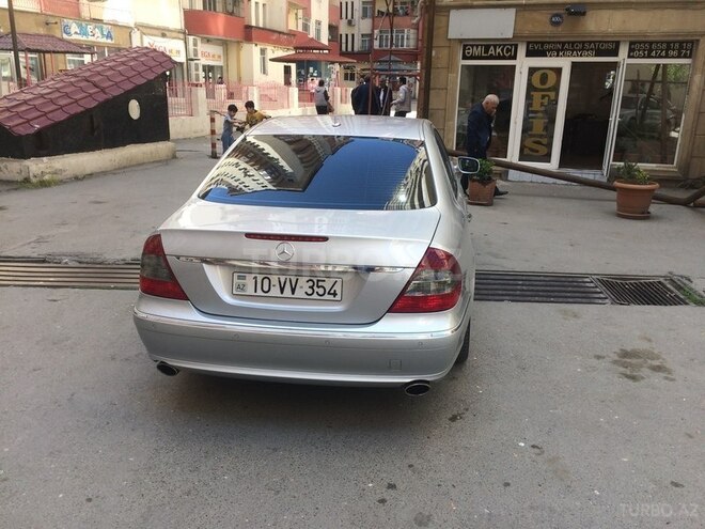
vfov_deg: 48.2
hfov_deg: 61.7
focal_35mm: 29
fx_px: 591
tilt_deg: -17.4
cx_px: 352
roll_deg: -0.9
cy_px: 264
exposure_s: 1/357
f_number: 2.2
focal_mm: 4.15
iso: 32
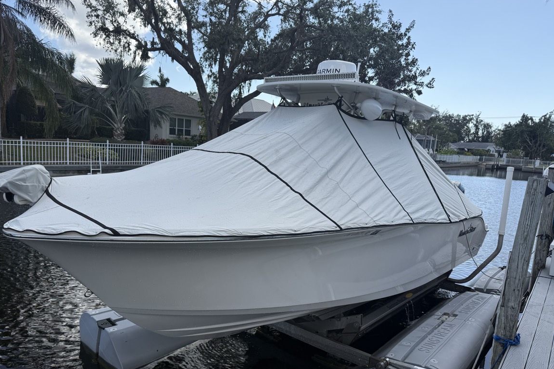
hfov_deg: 69.4
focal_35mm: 26
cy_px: 204
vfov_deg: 49.5
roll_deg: -3.0
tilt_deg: -6.3
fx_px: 400
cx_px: 270
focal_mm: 6.76
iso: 100
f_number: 1.78
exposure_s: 1/4405
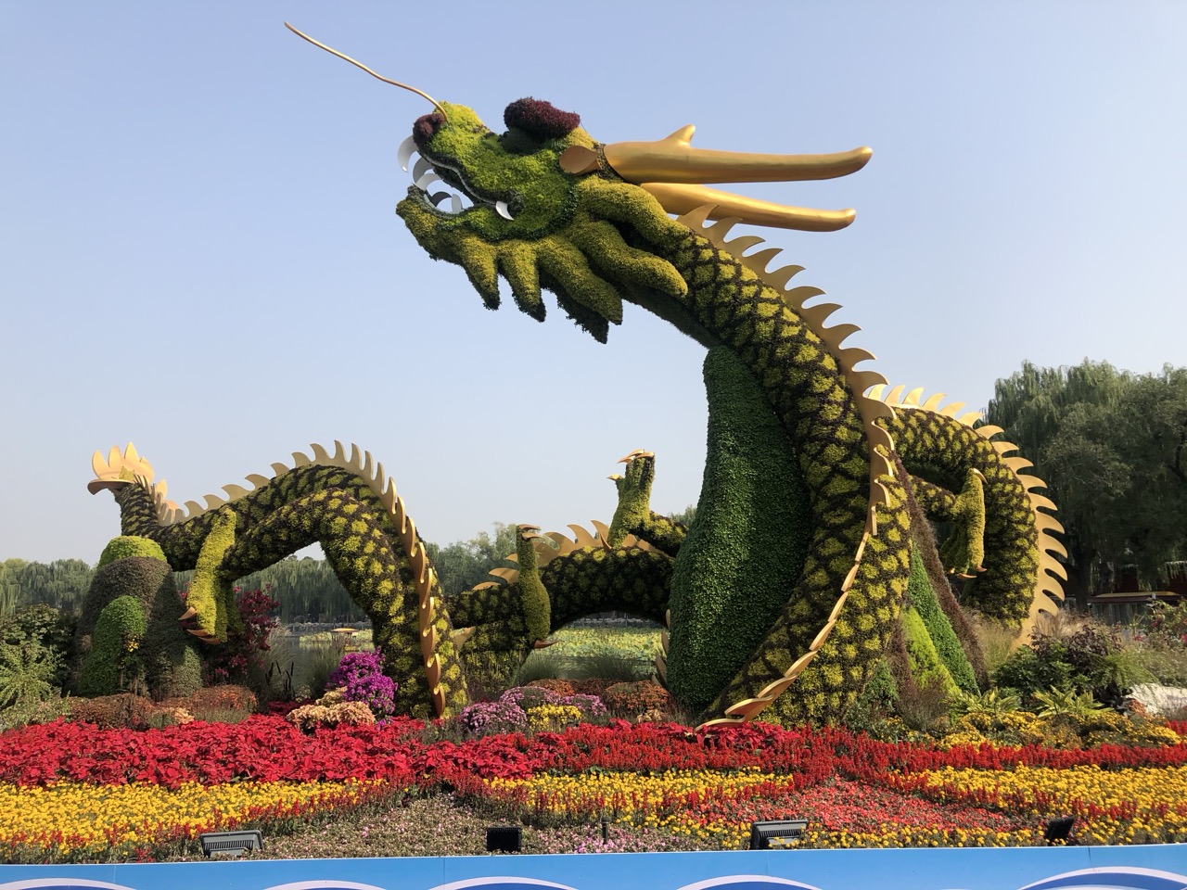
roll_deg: -0.6
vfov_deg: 49.7
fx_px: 960
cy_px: 445
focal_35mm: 28
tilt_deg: +11.1
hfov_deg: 63.4
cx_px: 594
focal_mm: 3.99
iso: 20
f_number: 1.8
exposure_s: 1/1799
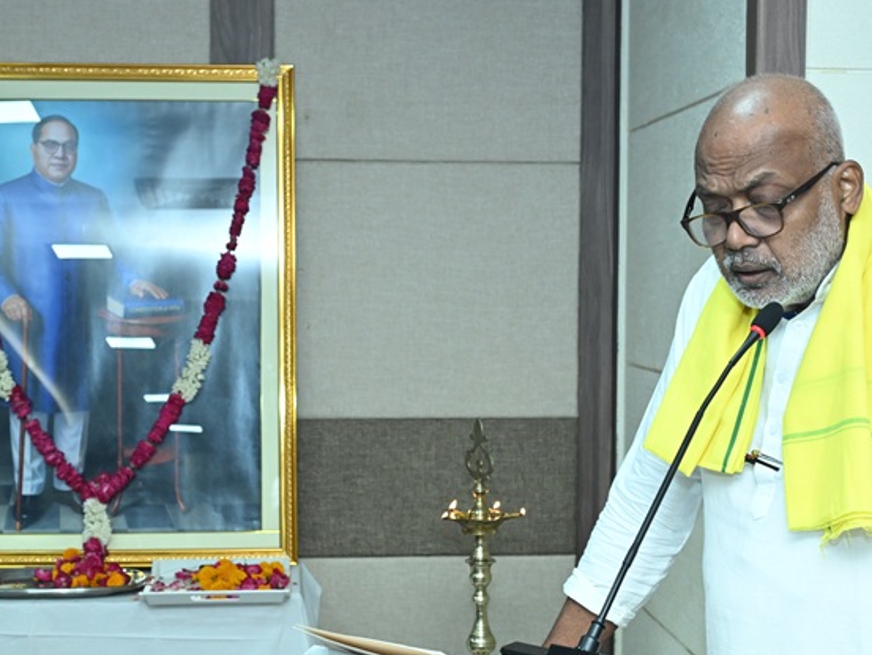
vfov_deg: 20.1
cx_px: 470
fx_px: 1839
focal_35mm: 73
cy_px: 431
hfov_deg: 26.7
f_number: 5.6
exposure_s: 1/160
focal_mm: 42
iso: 1600
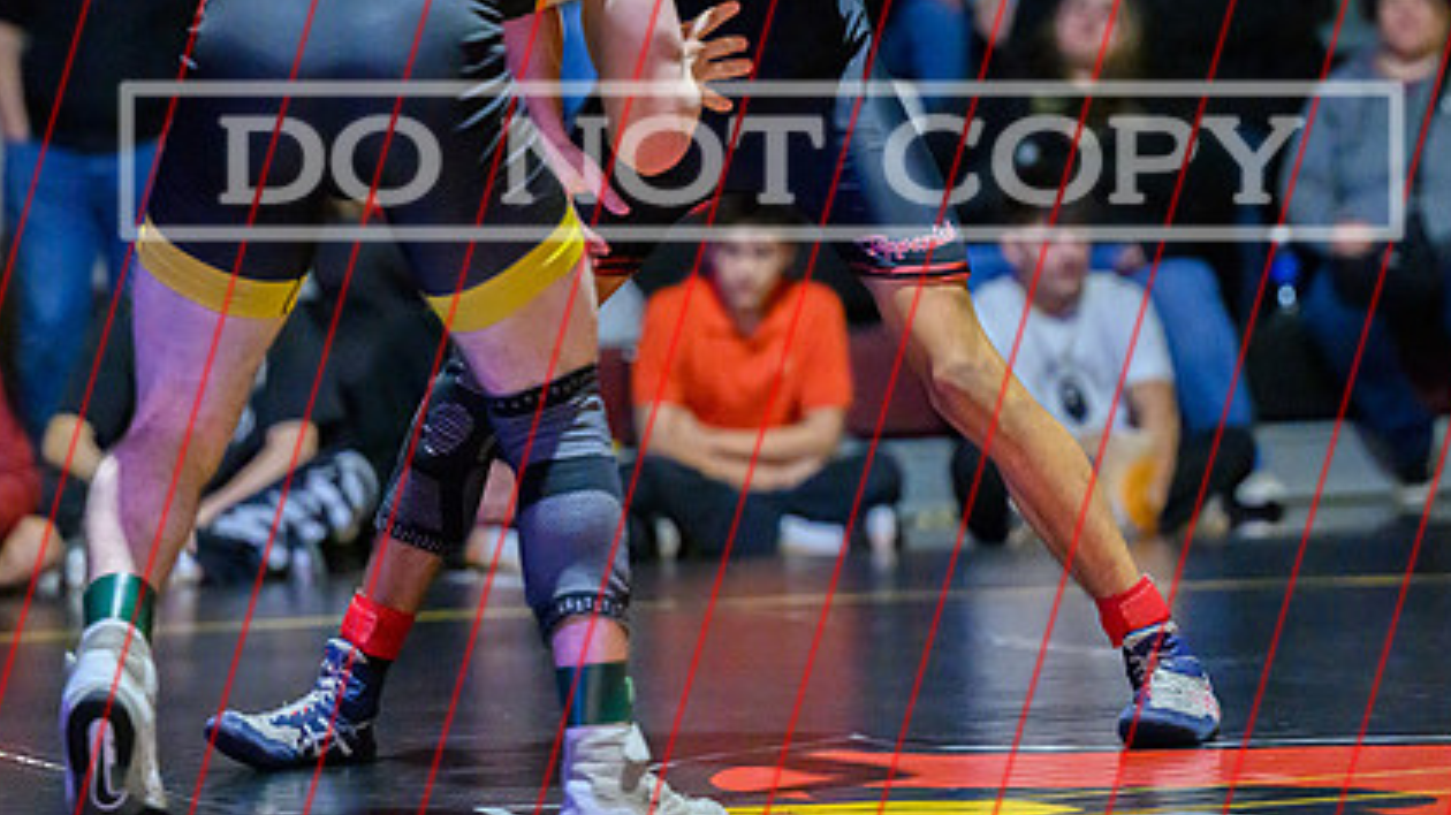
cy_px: 185
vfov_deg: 6.4
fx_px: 7231
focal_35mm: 188
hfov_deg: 11.5
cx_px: 760
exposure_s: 1/640
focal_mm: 130
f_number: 2.8
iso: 20000
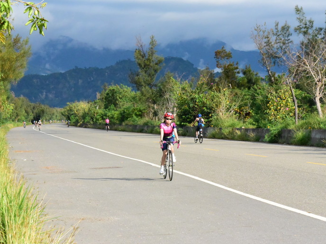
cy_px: 121
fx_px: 1253
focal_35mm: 133
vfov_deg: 11.1
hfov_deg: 14.8
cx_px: 166
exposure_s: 1/4000
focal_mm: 122
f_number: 20
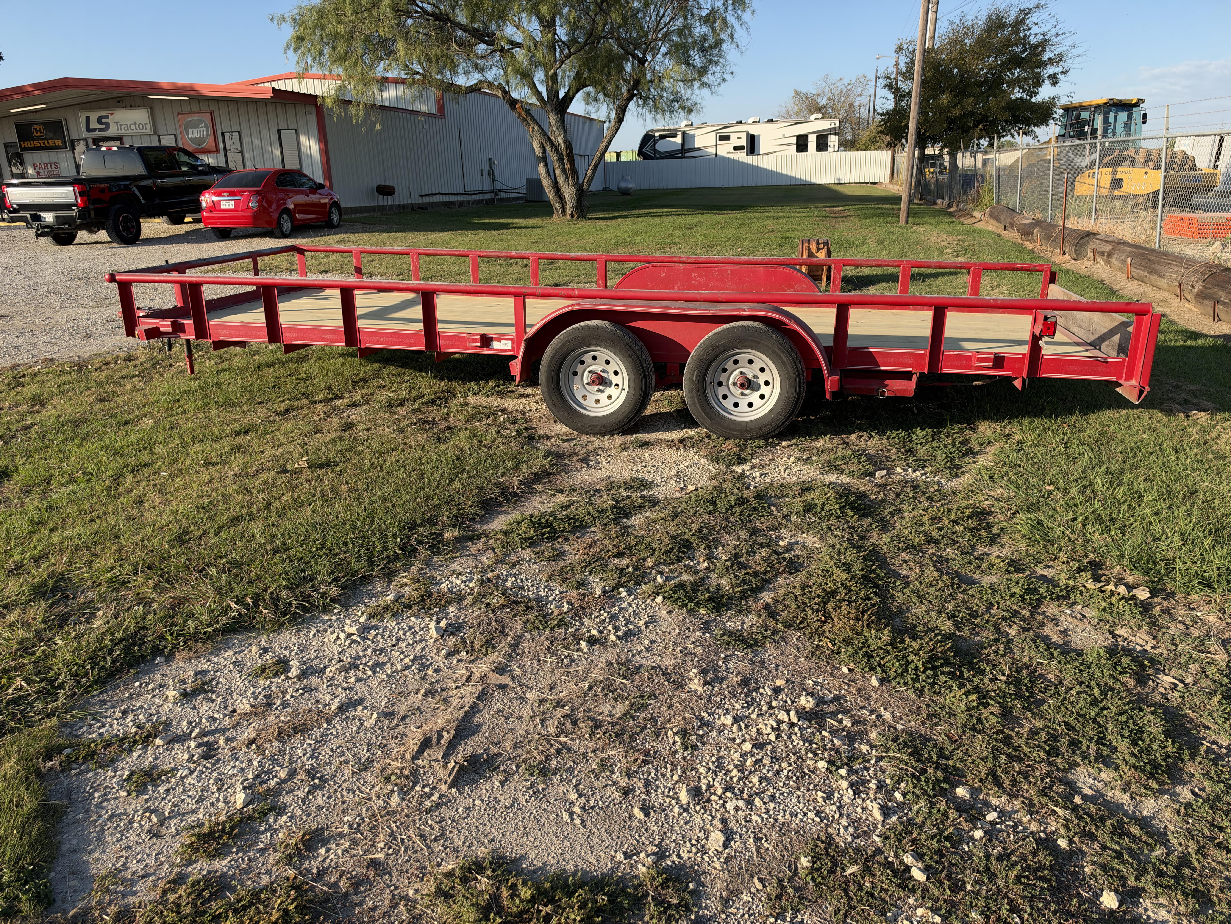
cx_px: 616
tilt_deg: -17.3
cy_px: 462
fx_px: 853
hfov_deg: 71.6
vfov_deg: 56.8
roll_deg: +1.7
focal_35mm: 24
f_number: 1.8
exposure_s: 1/1883
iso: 64
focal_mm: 6.93
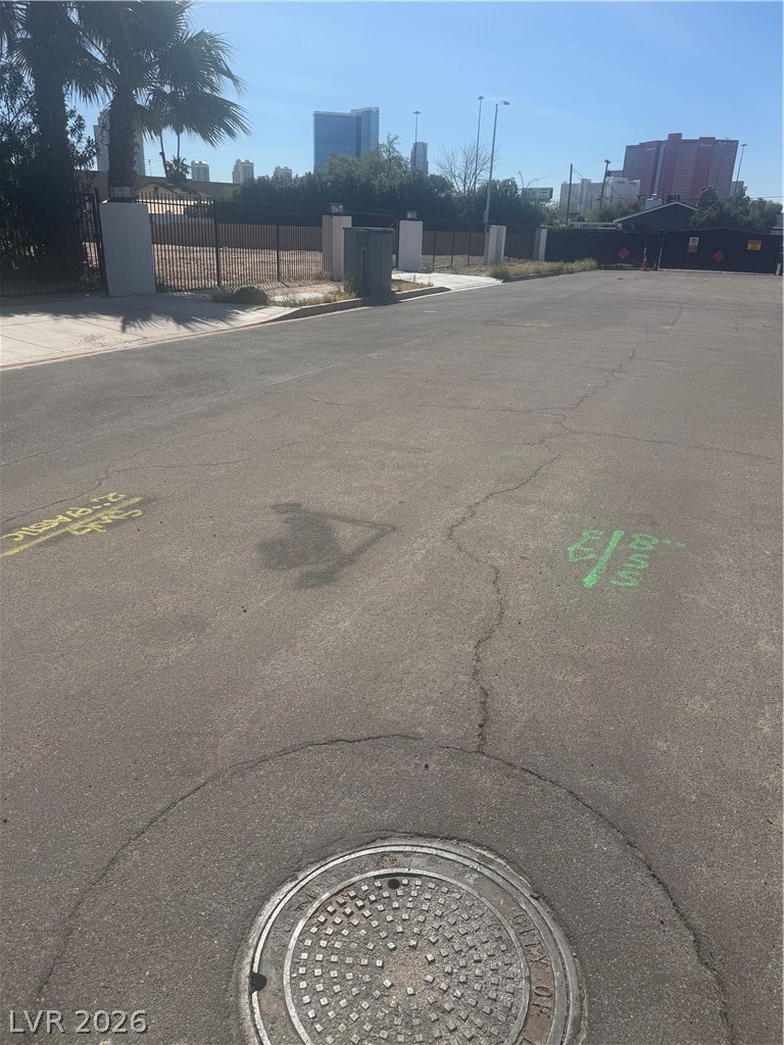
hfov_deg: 56.8
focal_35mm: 24
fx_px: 725
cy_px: 522
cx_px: 392
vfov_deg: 71.6
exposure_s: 1/7353
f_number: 1.78
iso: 80
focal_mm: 6.76
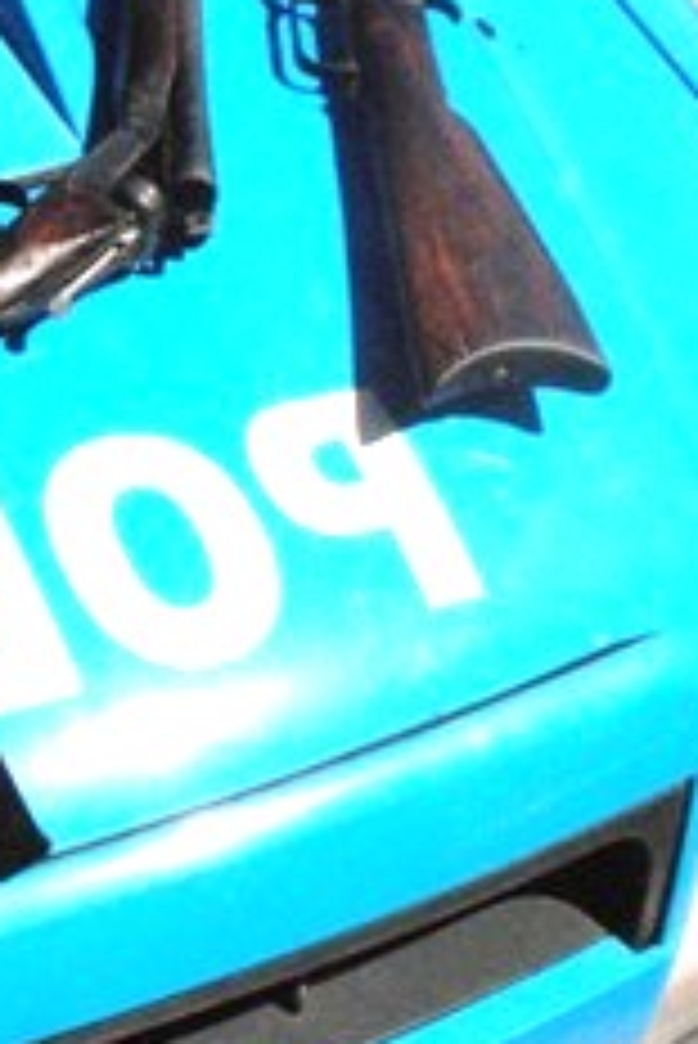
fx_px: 2642
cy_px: 328
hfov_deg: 13.2
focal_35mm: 91
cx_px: -644
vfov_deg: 22.3
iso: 1600
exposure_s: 1/1250
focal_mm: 22
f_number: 18
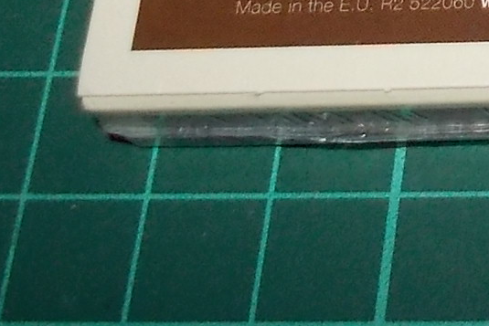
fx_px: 1739
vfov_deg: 9.8
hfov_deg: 14.4
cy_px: -385
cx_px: 840
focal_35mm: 128
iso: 200
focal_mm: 4.1
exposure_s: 1/30
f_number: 3.3
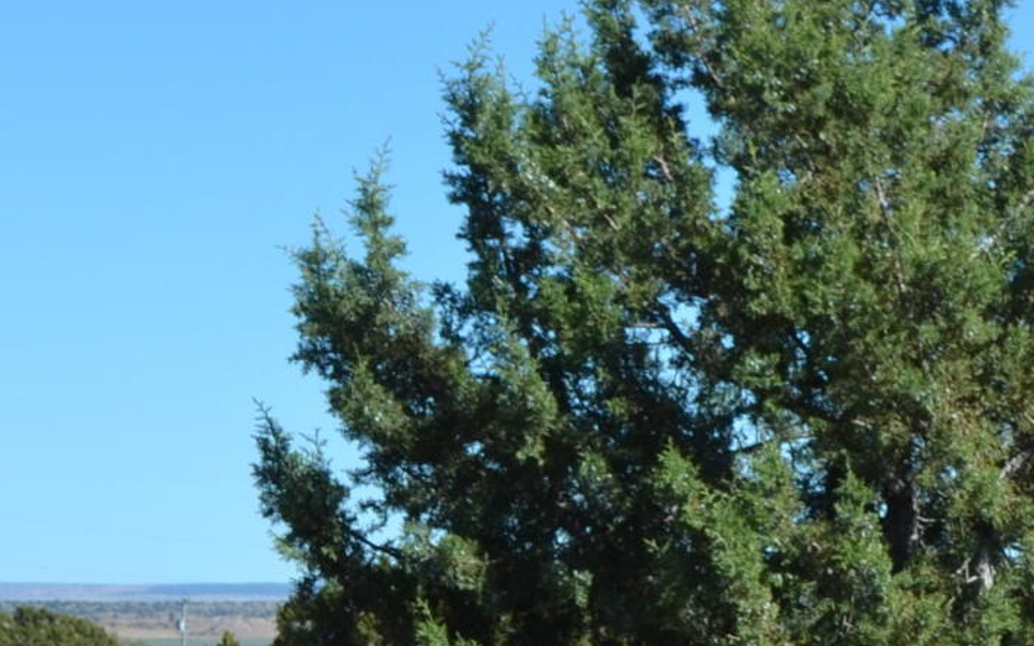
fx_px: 5860
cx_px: 1778
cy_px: 724
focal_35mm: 208
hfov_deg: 9.6
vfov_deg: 6.3
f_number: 8
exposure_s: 1/250
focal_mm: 32
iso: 100
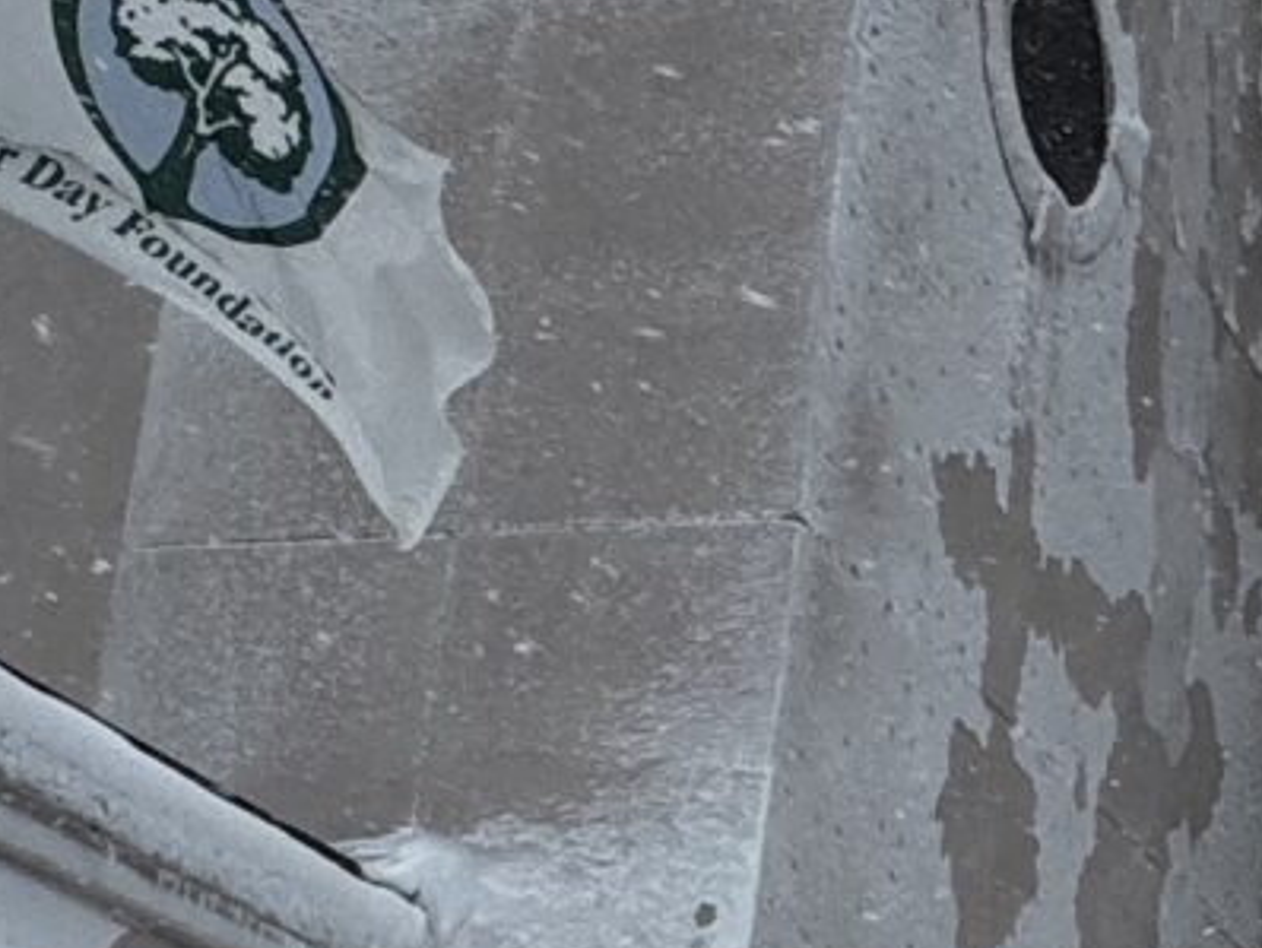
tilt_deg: +14.7
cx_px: 1655
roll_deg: -2.0
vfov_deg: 15.9
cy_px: 1097
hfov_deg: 19.9
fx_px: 3283
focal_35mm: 90
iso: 50
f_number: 2.2
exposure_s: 1/1506
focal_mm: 2.22
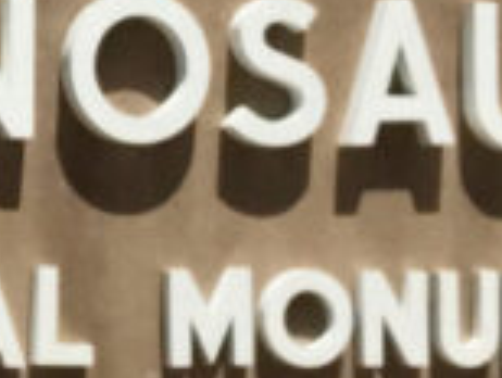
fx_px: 3094
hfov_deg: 8.9
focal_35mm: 213
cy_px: 163
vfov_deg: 7.0
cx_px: -417
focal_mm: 2.87
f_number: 2.2
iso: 25
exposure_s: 1/1848
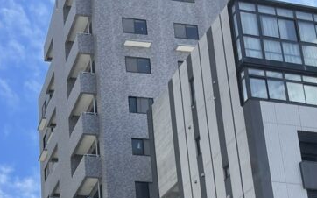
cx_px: 6
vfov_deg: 15.3
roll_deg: +1.0
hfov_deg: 25.3
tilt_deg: +17.0
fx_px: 674
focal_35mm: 78
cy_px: 308
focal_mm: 4.2
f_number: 1.6
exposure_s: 1/2681
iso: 32
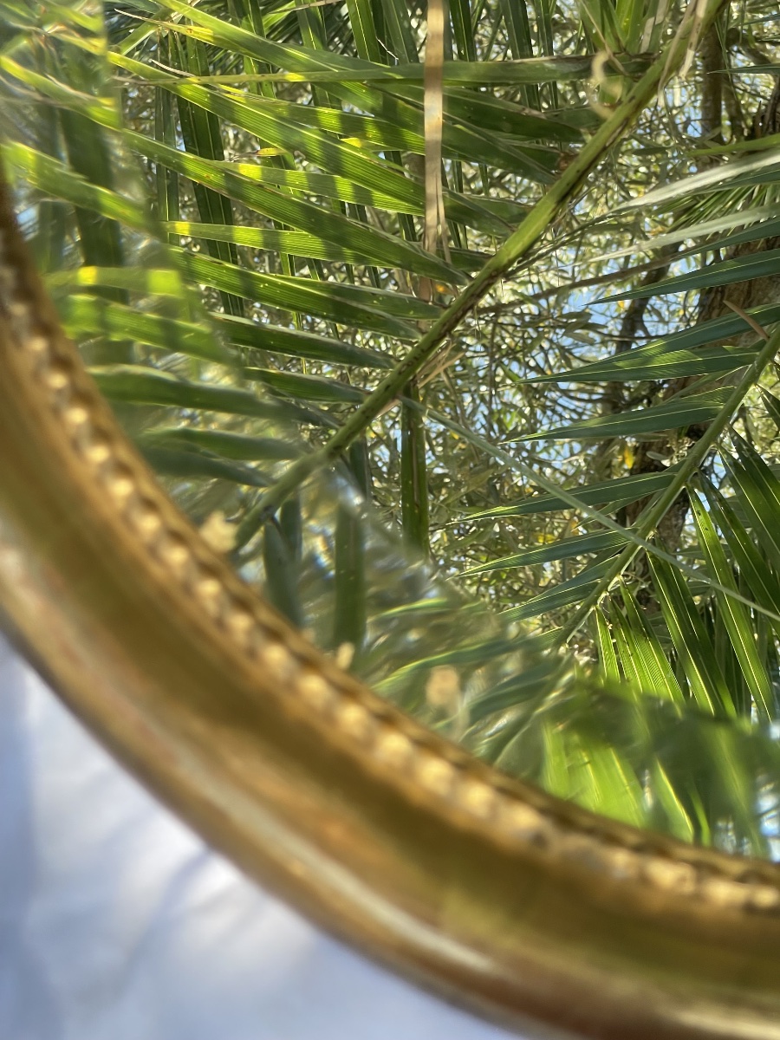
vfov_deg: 36.8
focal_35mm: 52
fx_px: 1562
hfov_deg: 28.0
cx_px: 390
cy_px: 520
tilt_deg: -64.5
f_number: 2
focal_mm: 6
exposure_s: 1/196
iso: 25
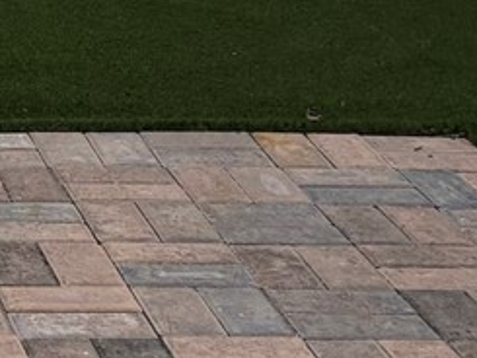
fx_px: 2344
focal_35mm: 170
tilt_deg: -2.3
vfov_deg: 8.2
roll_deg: +0.6
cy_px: -451
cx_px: -409
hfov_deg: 10.8
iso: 50
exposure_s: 1/3623
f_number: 1.6
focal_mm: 5.96
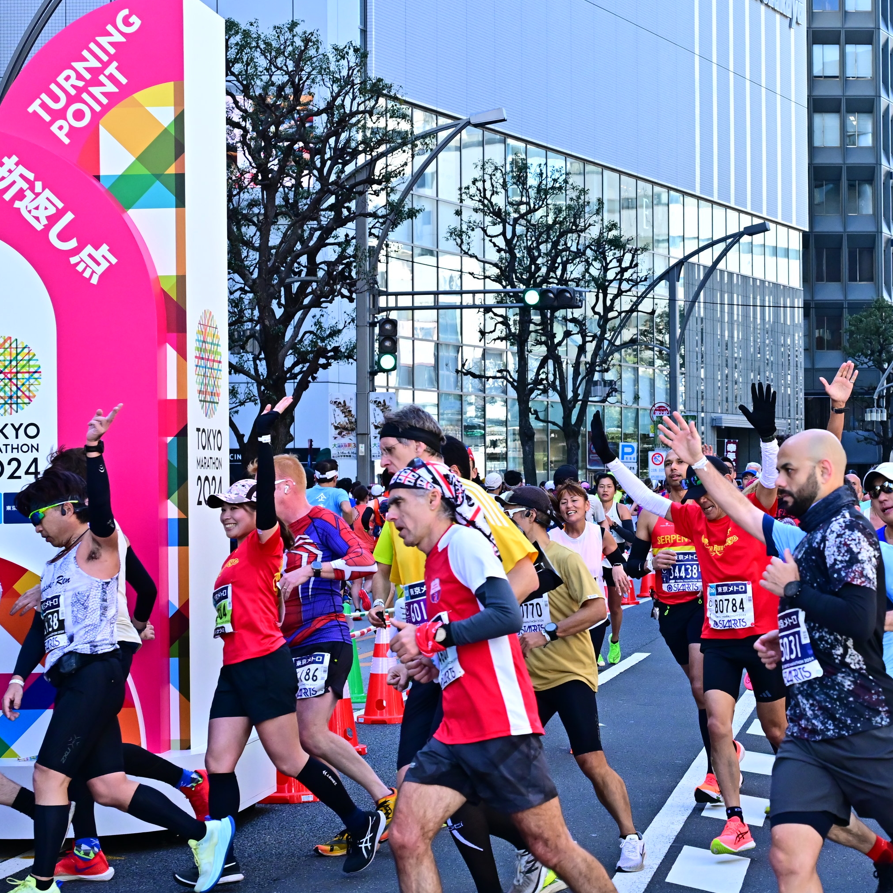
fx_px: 2335
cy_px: 405
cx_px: 761
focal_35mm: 80
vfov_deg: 21.6
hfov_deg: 21.3
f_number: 5.6
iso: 1250
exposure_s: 1/1000
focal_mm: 46
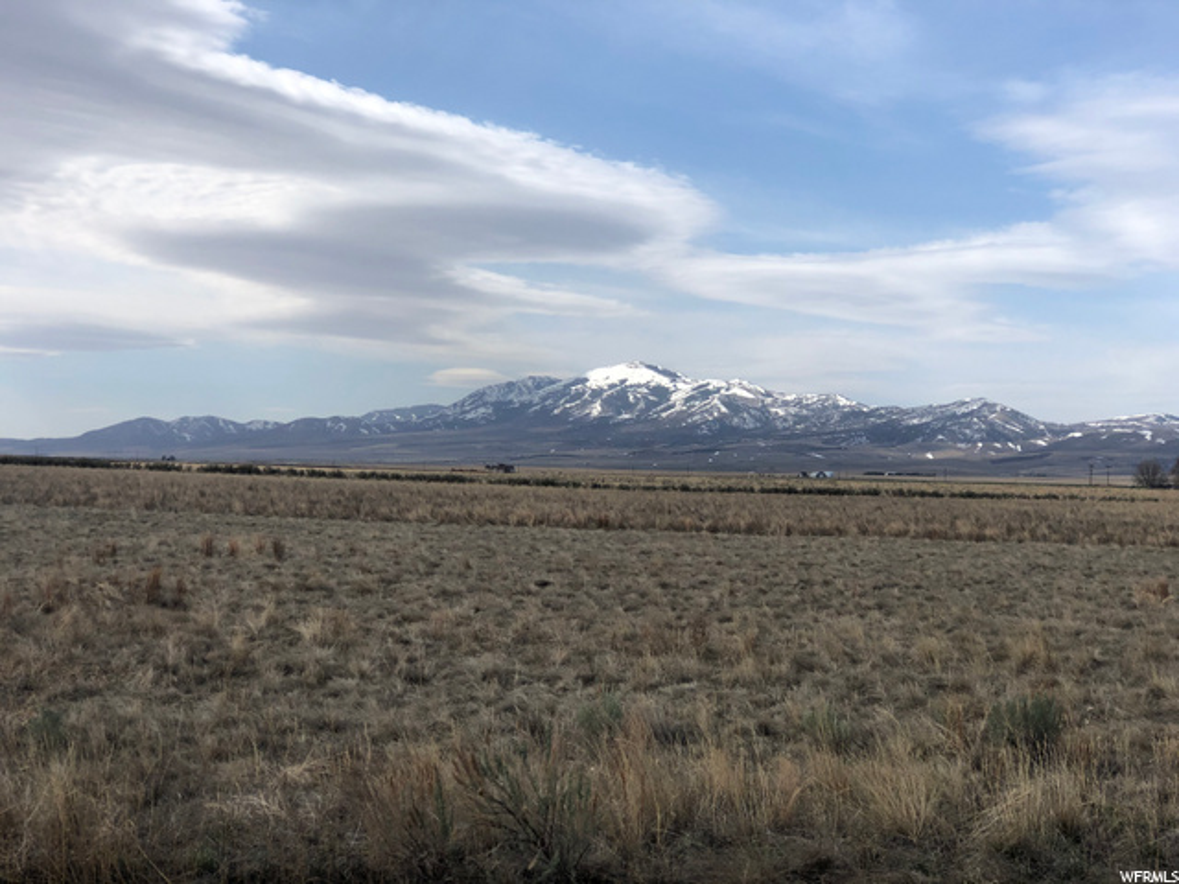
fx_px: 1941
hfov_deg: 33.8
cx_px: 590
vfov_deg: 25.7
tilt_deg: -0.7
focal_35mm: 57
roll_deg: -1.8
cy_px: 442
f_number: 2.8
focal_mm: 6.6
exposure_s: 1/1143
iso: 20
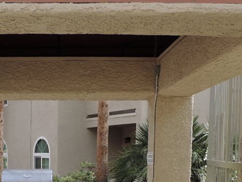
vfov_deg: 25.2
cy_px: 185
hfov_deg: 34.0
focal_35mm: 55
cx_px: 51
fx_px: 384
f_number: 3
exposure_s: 1/320
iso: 80
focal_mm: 4.3
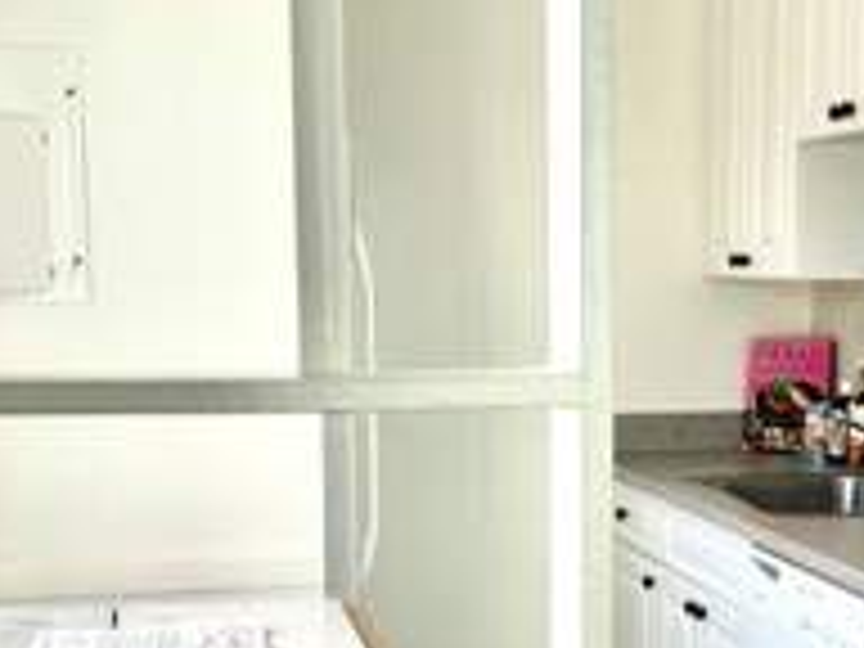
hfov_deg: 29.4
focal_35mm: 65
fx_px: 1622
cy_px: 504
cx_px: 630
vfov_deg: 22.3
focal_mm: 5.7
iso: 40
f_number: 1.5
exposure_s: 1/167
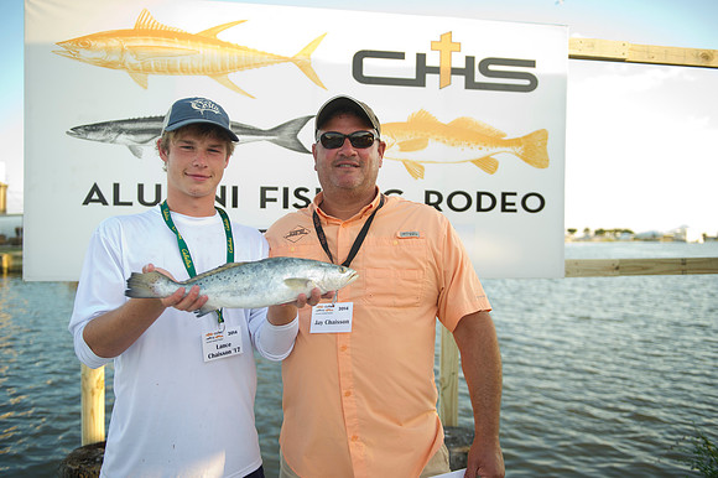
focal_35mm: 31
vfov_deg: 42.3
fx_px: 618
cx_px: 359
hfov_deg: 60.3
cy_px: 239
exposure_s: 1/200
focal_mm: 31
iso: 125
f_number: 2.8
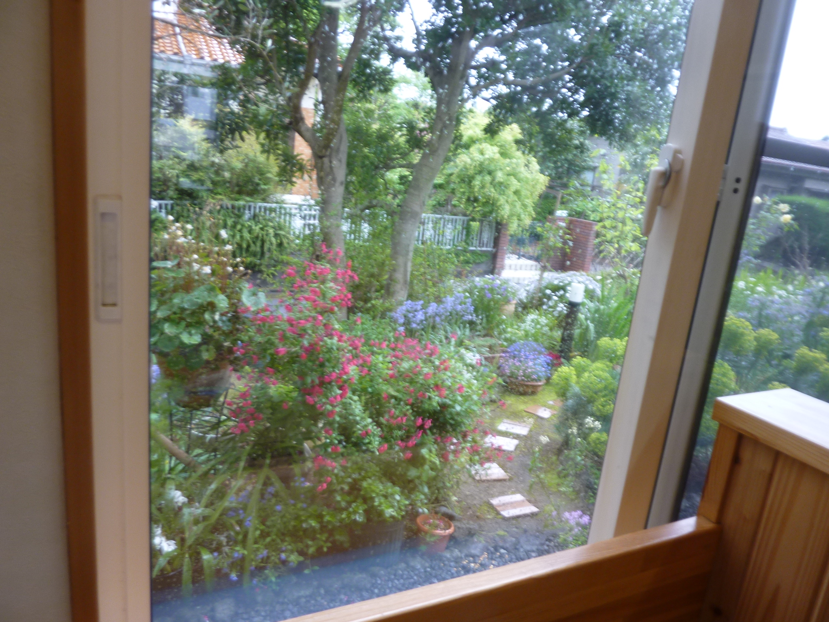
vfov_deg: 54.9
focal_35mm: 25
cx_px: 414
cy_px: 311
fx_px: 599
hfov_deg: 69.4
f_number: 3.3
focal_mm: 4.1
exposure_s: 1/30
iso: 100
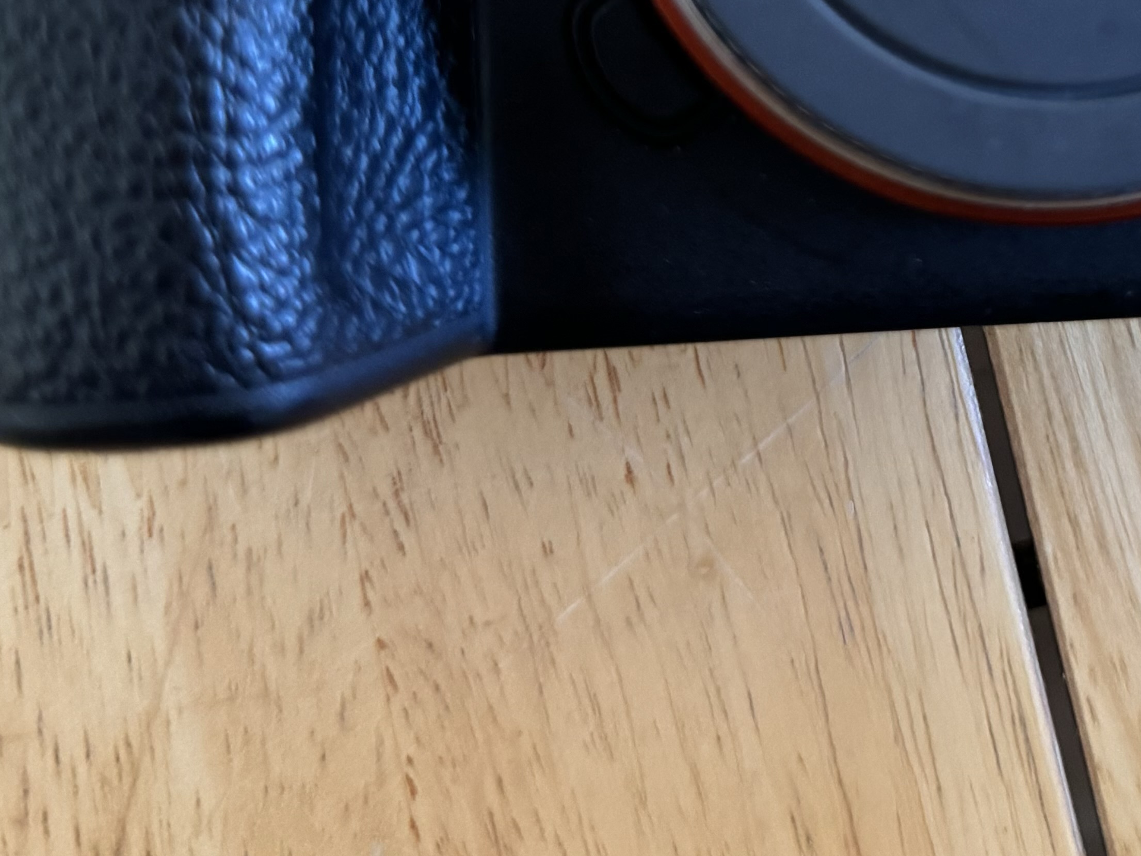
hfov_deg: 30.4
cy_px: -208
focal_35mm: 62
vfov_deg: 21.7
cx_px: 921
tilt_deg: -81.9
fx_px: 2044
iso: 400
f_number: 1.78
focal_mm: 6.76
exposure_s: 1/60
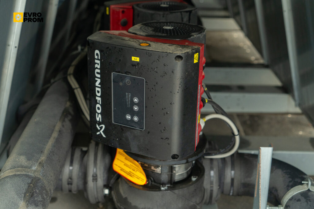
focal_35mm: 54
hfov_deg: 36.9
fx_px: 471
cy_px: 104
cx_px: 157
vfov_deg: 25.1
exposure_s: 1/100
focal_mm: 54
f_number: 4
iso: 800
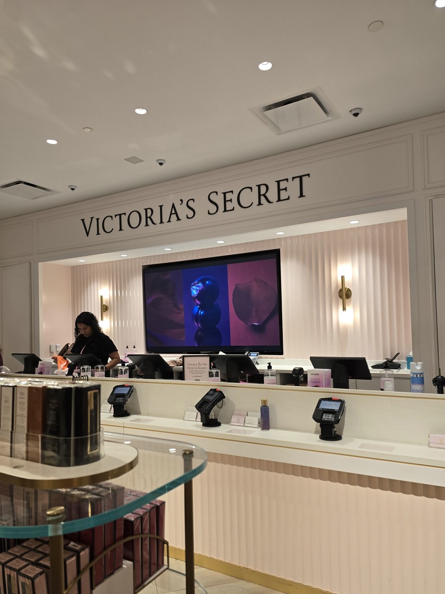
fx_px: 429
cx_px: 229
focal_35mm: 25
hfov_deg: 54.9
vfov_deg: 69.3
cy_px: 312
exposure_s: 1/120
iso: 100
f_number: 1.7
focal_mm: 6.3
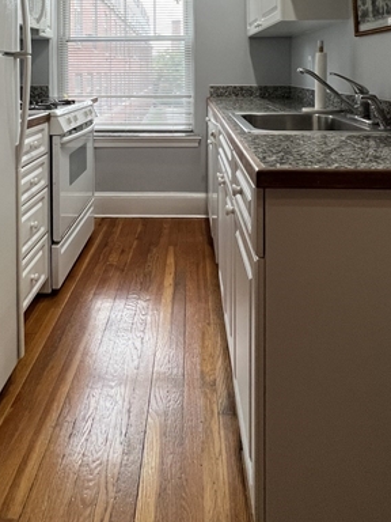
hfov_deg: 52.9
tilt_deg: +0.4
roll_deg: +0.6
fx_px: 392
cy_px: 73
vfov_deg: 59.5
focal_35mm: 26
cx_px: 167
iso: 125
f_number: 1.8
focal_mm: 1.57
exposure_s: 1/120
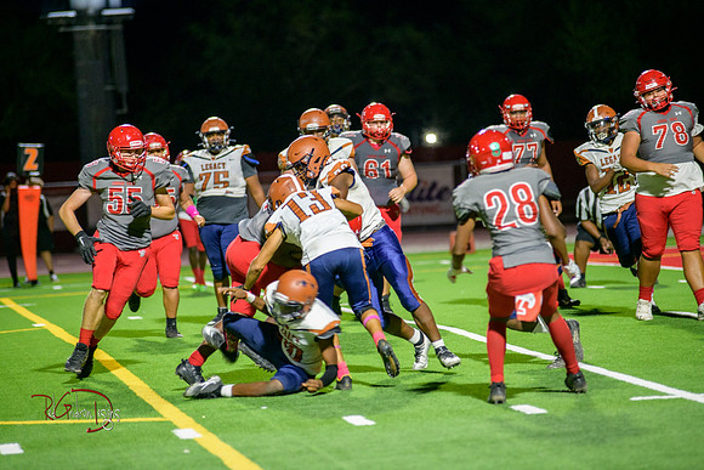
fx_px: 3716
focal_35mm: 190
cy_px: 235
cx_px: 352
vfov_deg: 7.2
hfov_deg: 10.8
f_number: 2.8
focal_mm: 190
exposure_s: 1/250
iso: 1600
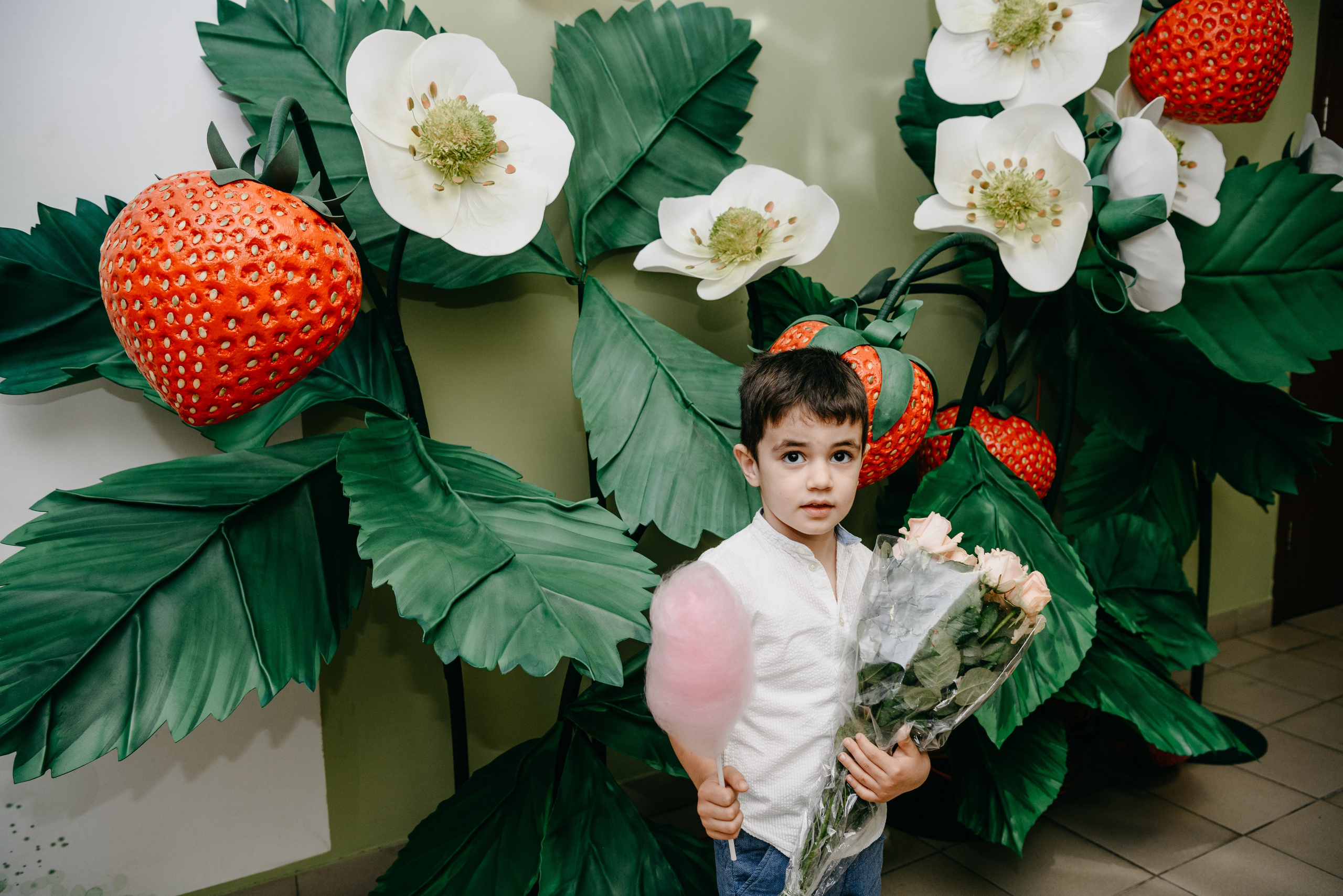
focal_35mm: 30
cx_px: 672
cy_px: 448
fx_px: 1119
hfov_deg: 61.9
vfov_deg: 43.6
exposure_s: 1/160
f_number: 4
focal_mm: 30
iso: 320
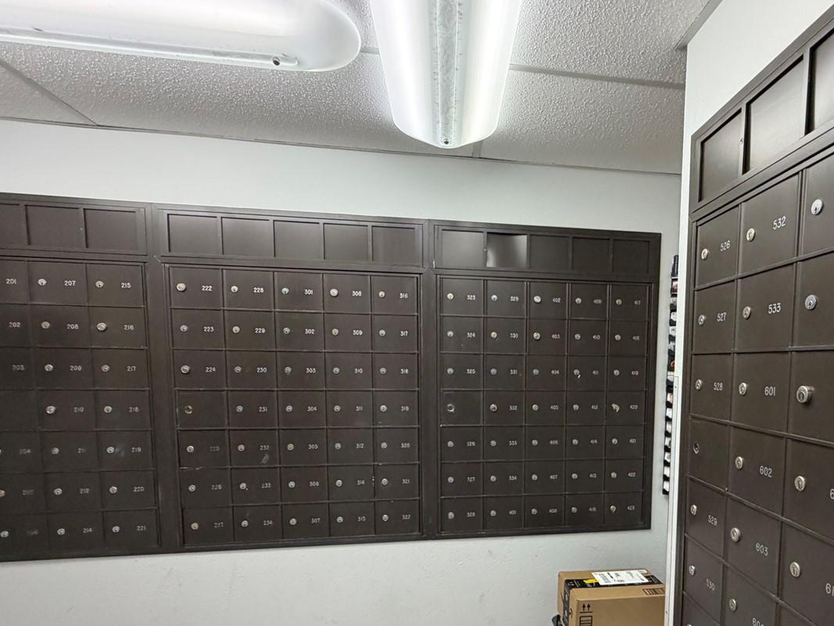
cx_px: 538
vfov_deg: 62.1
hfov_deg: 77.1
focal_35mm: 21
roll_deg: +0.3
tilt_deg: -6.2
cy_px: 409
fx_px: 506
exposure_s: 1/120
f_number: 2.2
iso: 320
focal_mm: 2.22
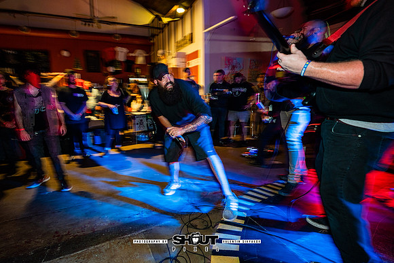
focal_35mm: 16
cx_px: 175
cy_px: 120
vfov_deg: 75.1
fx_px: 171
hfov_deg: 97.8
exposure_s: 1/10
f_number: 2.8
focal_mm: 14
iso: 320
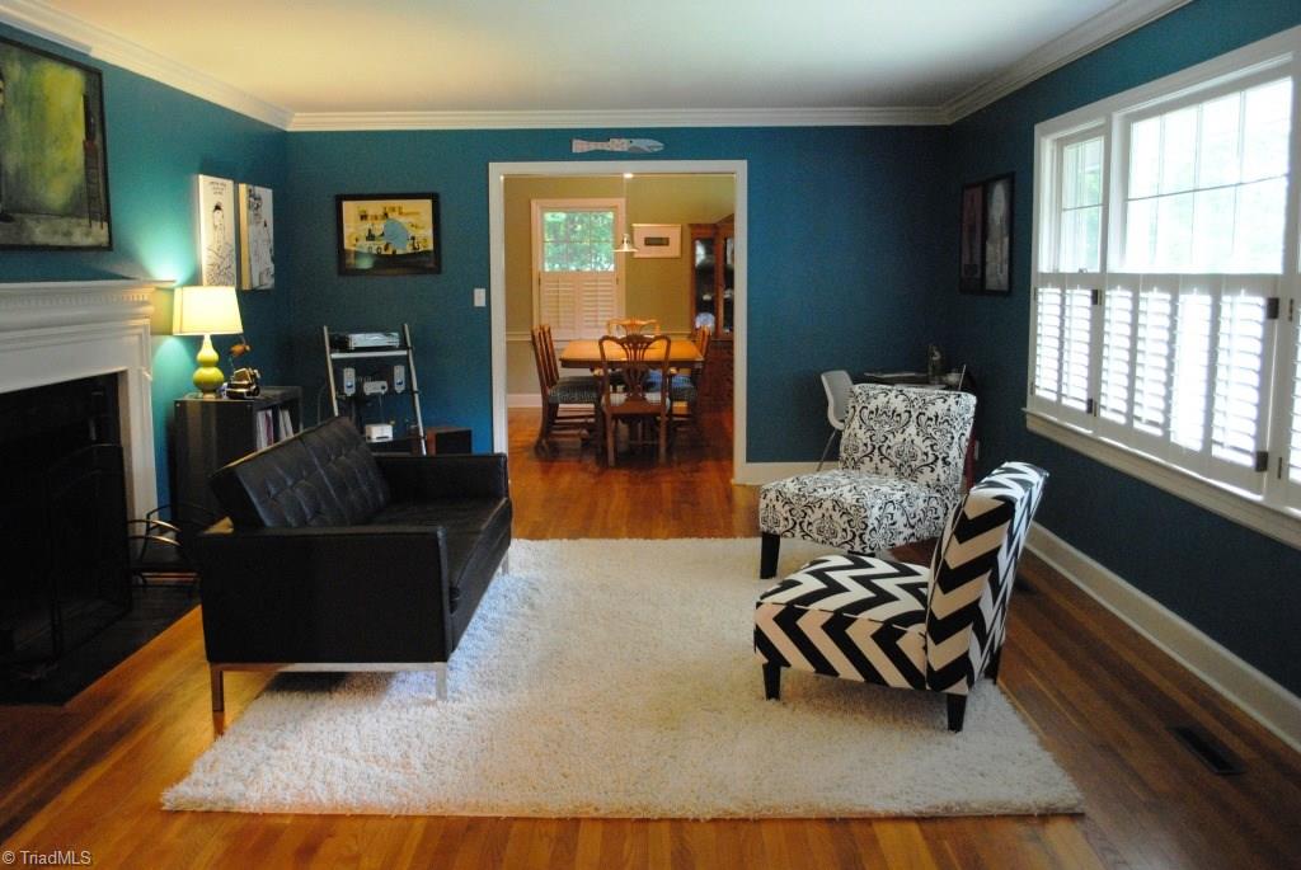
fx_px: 1085
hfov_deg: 61.9
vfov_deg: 43.7
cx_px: 650
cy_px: 435
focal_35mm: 30
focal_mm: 20
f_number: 3.8
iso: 1100
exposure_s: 1/30
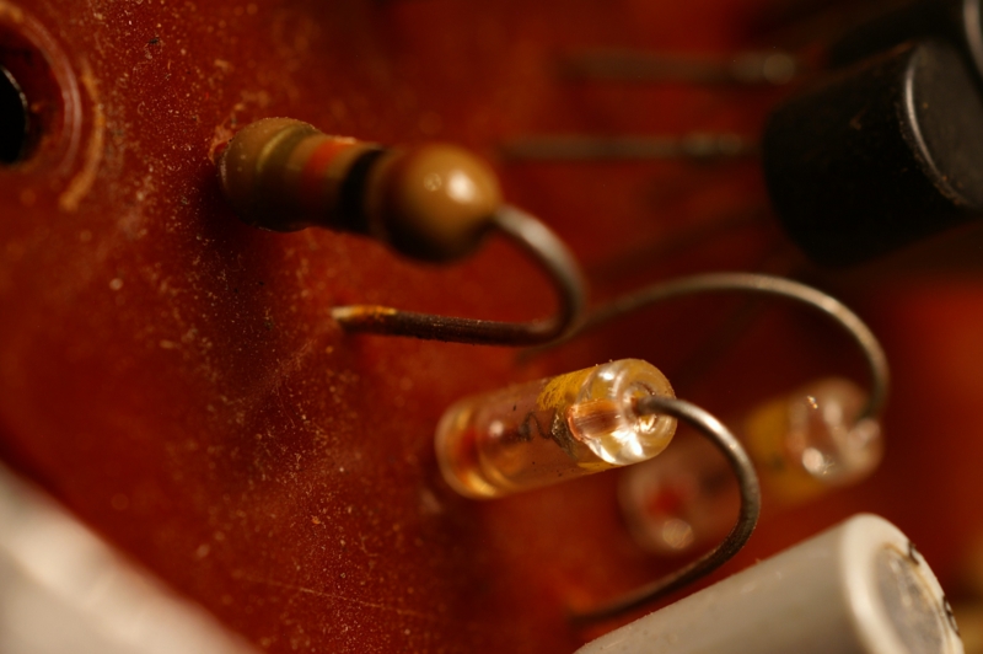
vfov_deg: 18.2
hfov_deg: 27.0
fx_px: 2046
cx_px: 492
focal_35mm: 75
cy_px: 327
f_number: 5.6
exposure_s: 1
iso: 100
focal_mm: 50
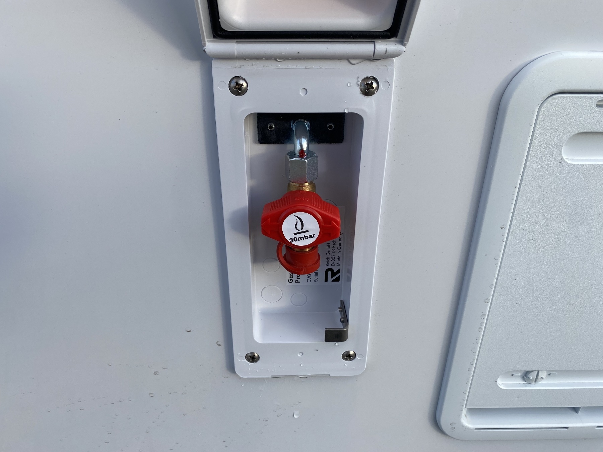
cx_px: 302
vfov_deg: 53.1
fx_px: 453
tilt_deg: -27.4
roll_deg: +0.9
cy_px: 226
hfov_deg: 67.3
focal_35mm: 26
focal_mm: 4.25
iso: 32
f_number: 1.8
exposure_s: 1/630
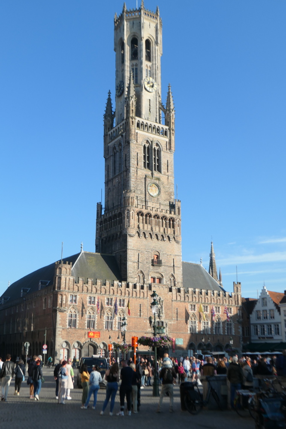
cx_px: 143
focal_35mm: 40
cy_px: 214
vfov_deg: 48.5
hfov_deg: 33.4
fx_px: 476
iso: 200
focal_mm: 14.7
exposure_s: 1/1000
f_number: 4
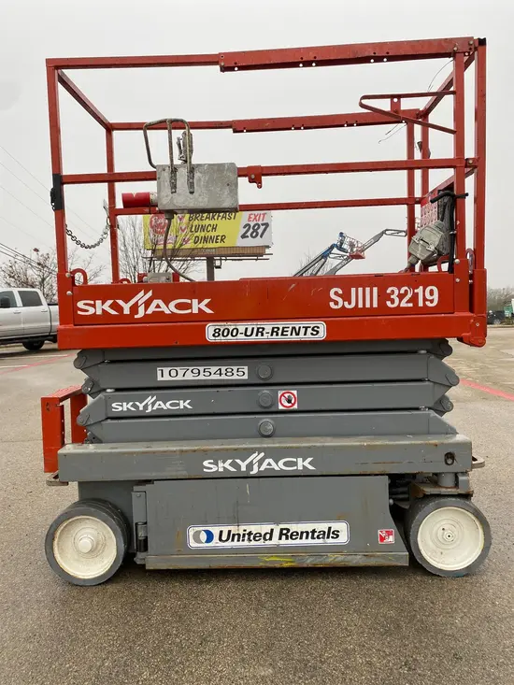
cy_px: 342
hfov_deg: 53.1
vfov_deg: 67.3
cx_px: 257
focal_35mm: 26
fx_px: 515
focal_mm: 4.25
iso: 32
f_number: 1.8
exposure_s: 1/169
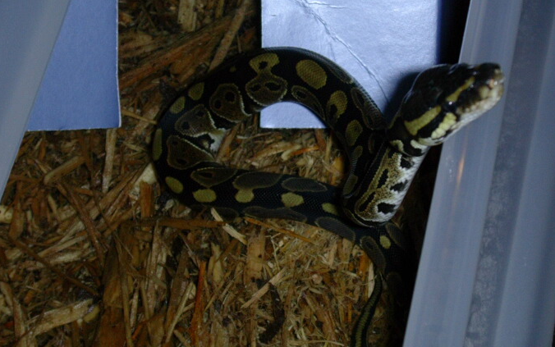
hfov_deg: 23.3
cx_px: 323
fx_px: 1347
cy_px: 153
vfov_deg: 14.7
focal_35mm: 89
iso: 70
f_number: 3.7
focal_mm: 10.8
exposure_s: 1/64
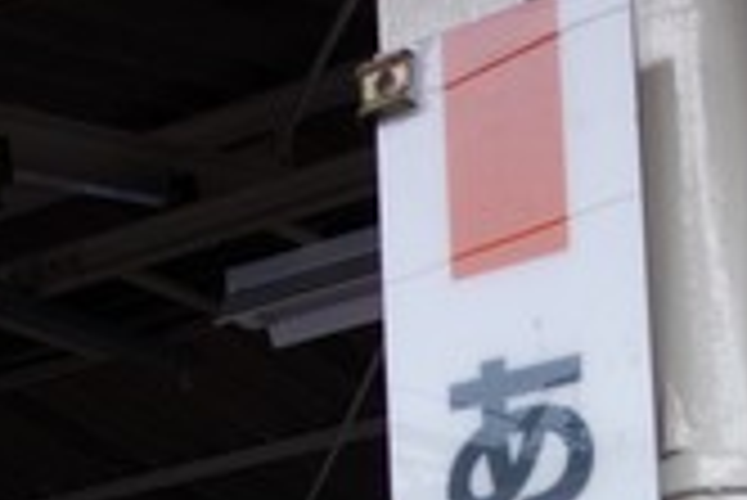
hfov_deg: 18.8
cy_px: 876
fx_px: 2243
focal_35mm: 108
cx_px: 554
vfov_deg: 11.8
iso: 400
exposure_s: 1/100
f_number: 1.8
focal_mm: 10.4
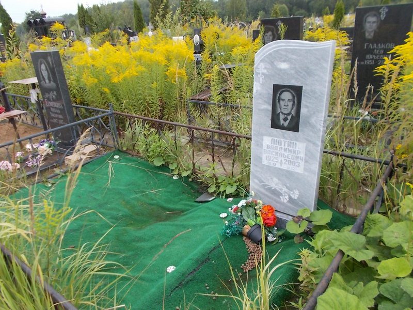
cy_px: 155
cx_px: 206
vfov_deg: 53.1
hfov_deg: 67.3
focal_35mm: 26
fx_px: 310
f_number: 3.2
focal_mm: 4.6
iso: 80
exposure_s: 1/200
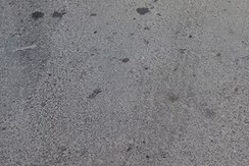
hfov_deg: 26.2
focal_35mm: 76
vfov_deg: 16.8
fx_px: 526
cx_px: 197
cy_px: -60
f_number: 1.9
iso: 40
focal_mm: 3.6
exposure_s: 1/156
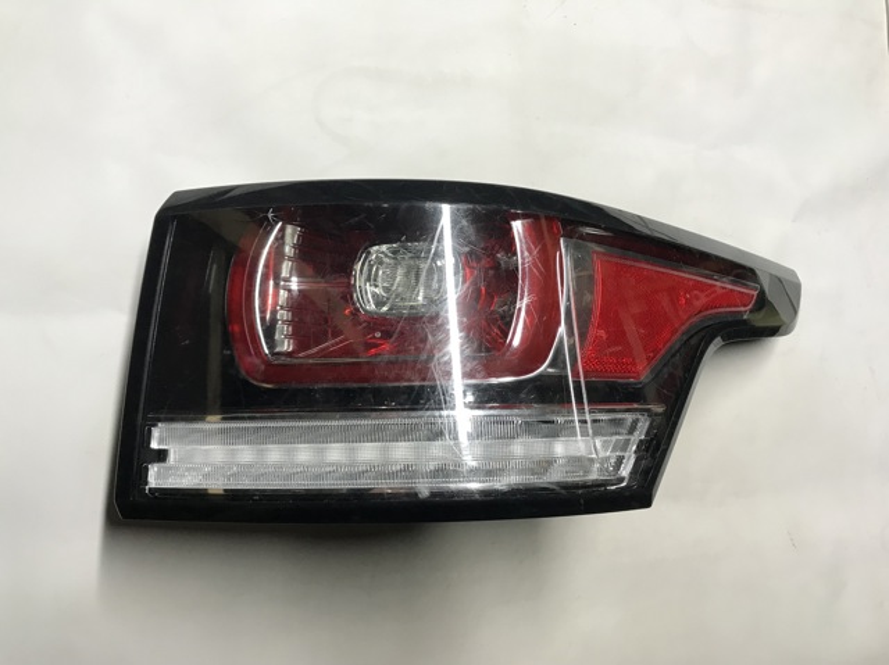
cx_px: 444
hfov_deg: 63.5
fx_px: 719
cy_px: 332
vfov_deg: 49.7
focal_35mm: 28
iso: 32
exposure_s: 1/33
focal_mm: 3.99
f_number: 1.8
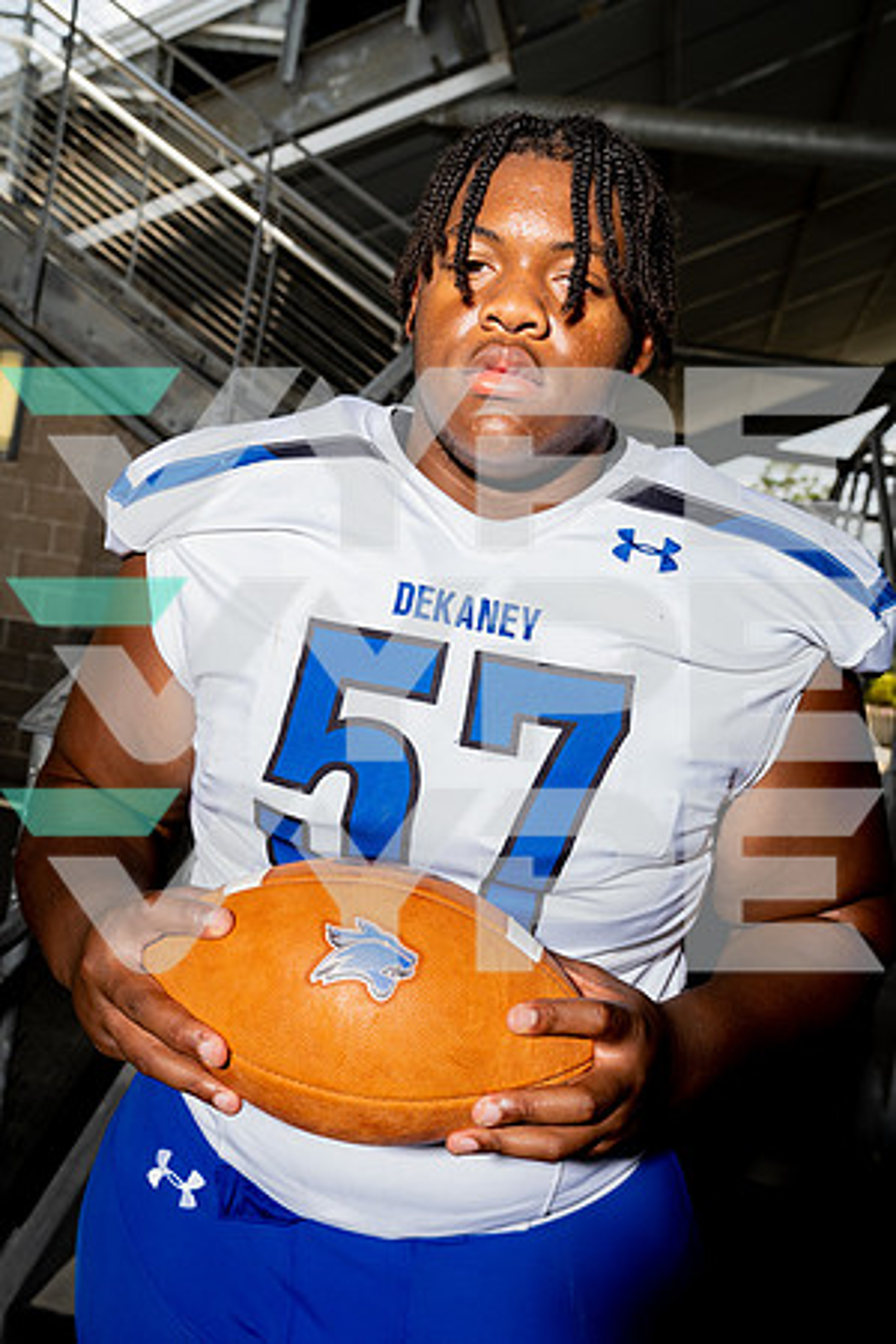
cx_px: 448
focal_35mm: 33
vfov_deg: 57.2
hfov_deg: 40.0
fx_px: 1232
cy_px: 672
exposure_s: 1/250
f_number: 6.3
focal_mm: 33
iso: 100
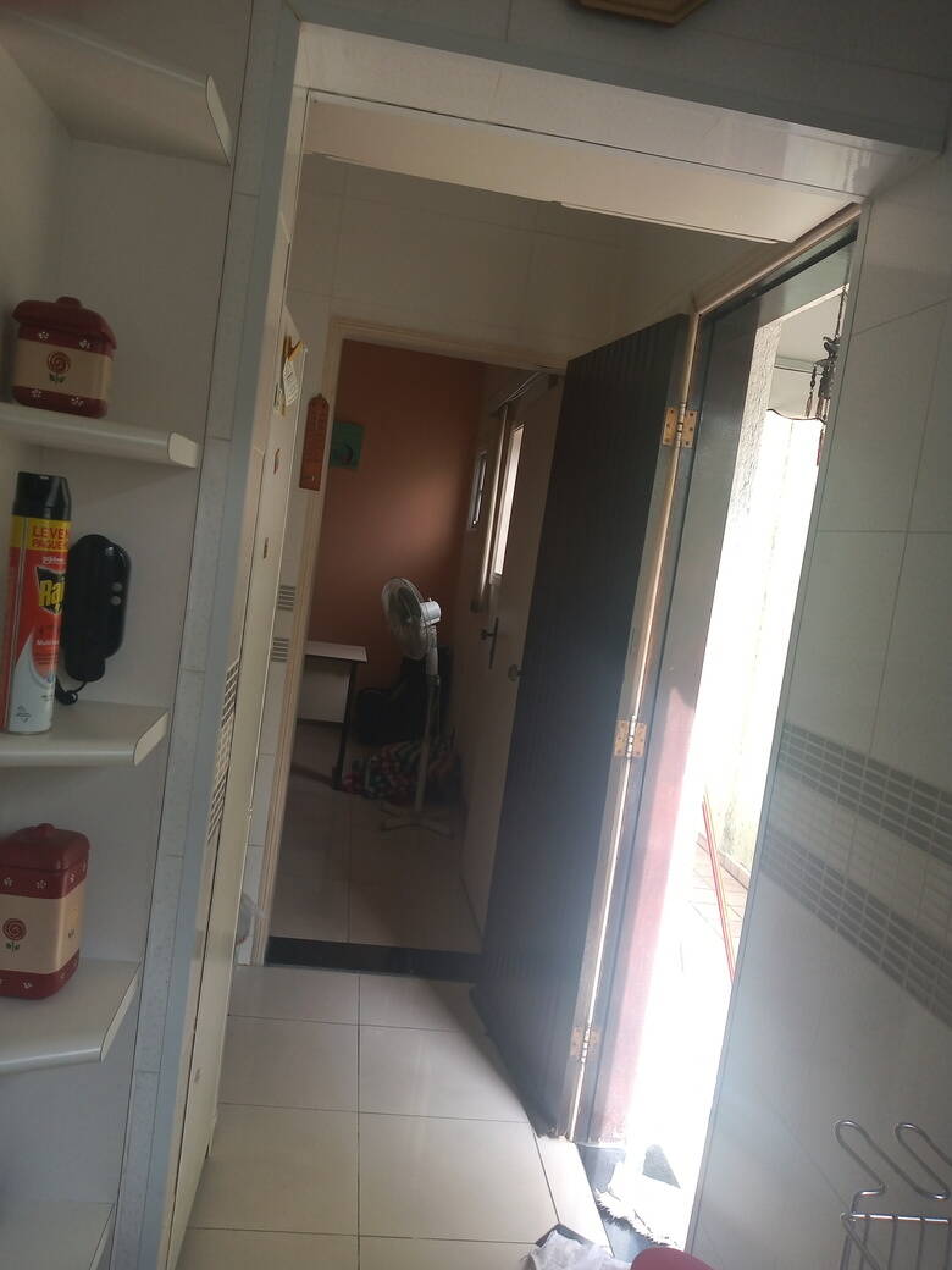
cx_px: 476
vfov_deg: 81.7
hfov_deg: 66.0
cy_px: 635
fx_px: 733
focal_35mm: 20
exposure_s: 1/100
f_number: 2
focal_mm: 3.54
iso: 123
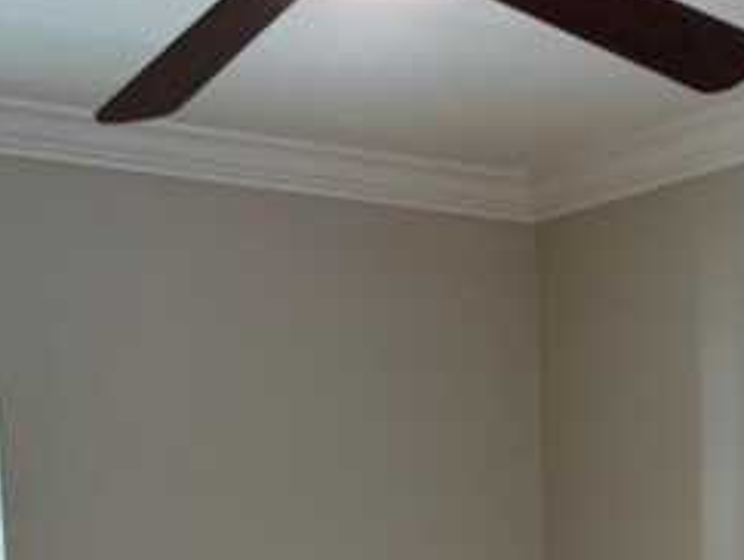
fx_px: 2367
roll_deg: +1.5
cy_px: 1160
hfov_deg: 17.7
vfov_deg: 11.9
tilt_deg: -11.7
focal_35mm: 110
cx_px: 584
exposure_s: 1/59
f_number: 1.6
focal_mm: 5.96
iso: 160
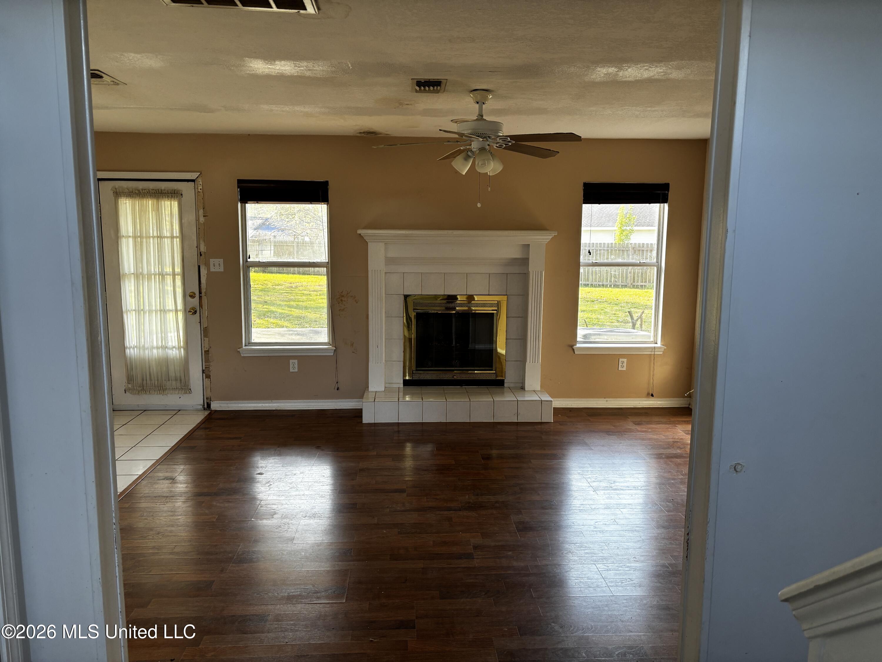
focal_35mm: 26
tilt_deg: -8.2
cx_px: 441
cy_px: 331
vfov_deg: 53.1
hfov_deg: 67.3
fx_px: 662
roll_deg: -0.8
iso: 80
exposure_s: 1/121
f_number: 1.6
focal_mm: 5.96
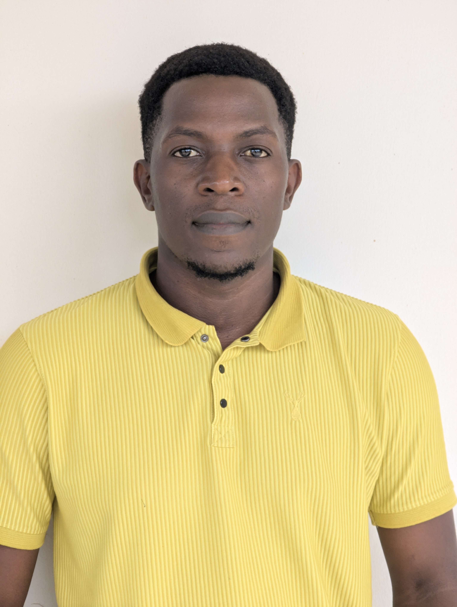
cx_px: 228
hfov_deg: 14.0
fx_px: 1861
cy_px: 304
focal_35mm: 106
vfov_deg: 18.5
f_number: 3.5
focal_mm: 19
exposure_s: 1/50.6
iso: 96
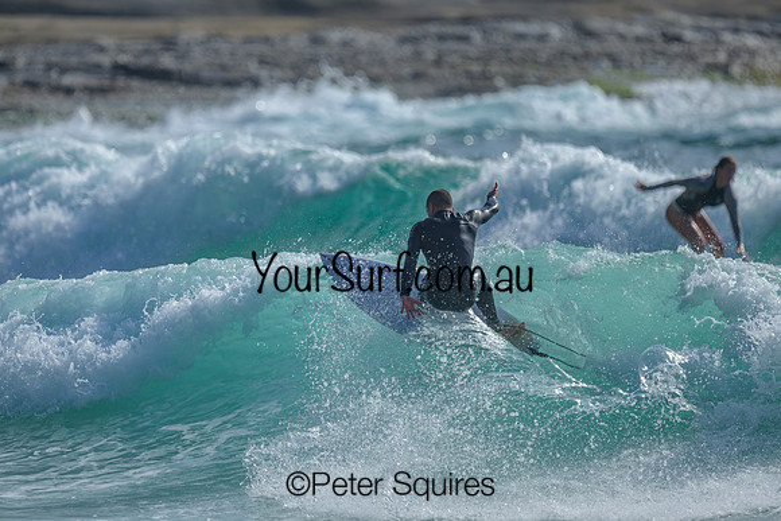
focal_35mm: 918
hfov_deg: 2.2
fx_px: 19910
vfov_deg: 1.5
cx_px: 448
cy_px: 222
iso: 125
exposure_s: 1/2000
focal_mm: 800
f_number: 6.3
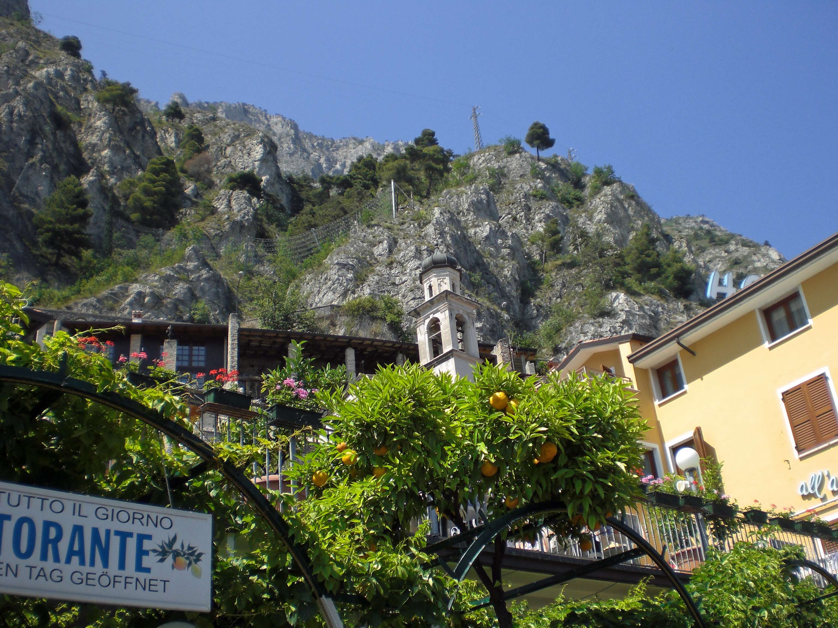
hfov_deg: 49.0
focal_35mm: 38
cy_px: 314
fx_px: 920
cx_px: 419
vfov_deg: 37.7
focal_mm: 6.3
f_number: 3.1
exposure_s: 1/500
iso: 50
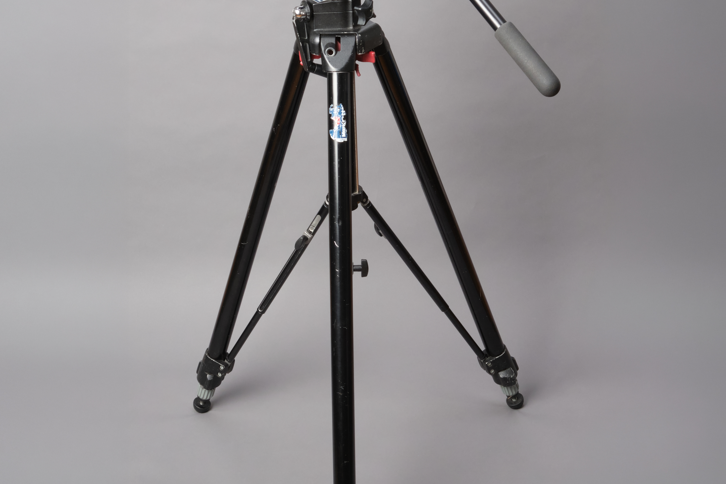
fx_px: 1391
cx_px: 402
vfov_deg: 19.7
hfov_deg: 29.2
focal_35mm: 69
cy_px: 230
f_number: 11
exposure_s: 1/250
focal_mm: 27.7
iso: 640
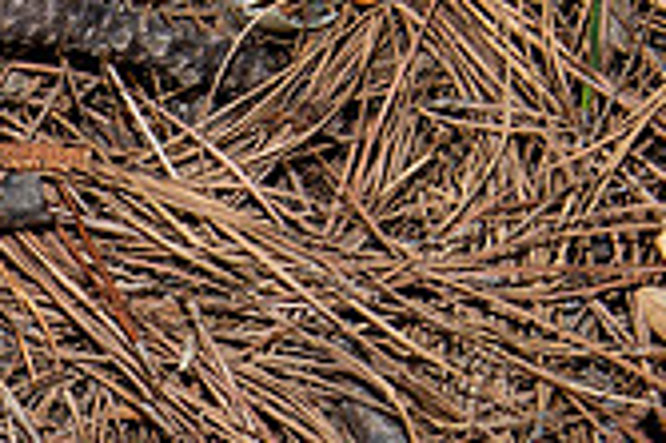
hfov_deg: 7.2
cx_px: -396
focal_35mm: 282
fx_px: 5212
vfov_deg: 4.8
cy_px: 789
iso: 50
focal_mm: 42
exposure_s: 1/250
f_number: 5
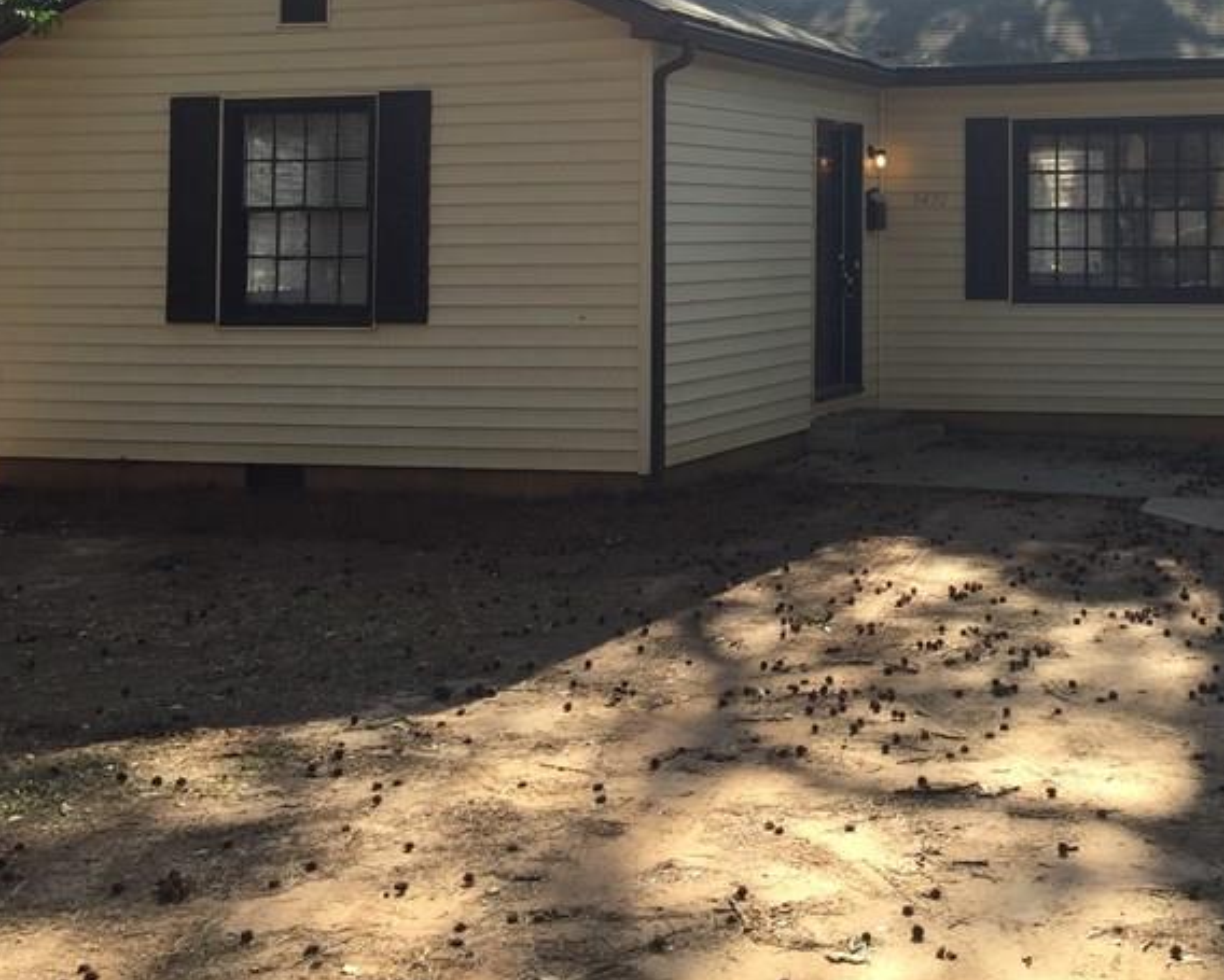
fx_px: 1848
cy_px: 159
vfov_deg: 28.9
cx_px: 1017
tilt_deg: +1.9
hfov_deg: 35.2
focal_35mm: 51
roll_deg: -1.5
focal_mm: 4.15
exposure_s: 1/482
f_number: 2.2
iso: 32
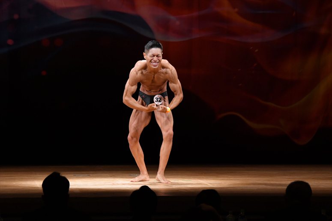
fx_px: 2000
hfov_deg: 9.5
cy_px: 110
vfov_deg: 6.3
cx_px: 166
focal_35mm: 217
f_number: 5.6
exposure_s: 1/400
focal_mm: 145
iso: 3200
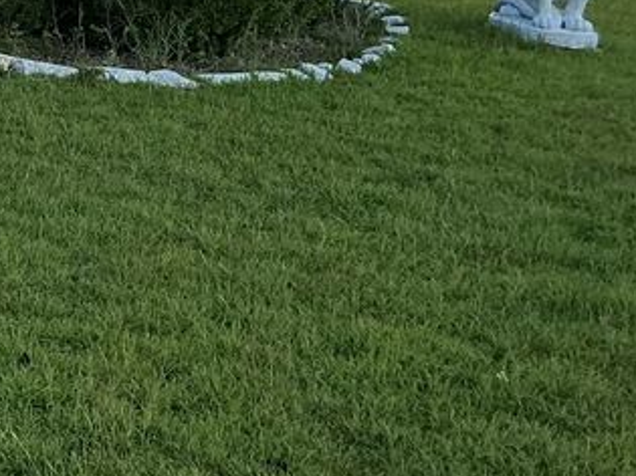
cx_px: -65
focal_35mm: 91
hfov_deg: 20.5
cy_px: -40
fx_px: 1671
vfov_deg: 15.8
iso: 25
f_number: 1.8
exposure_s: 1/944
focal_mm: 3
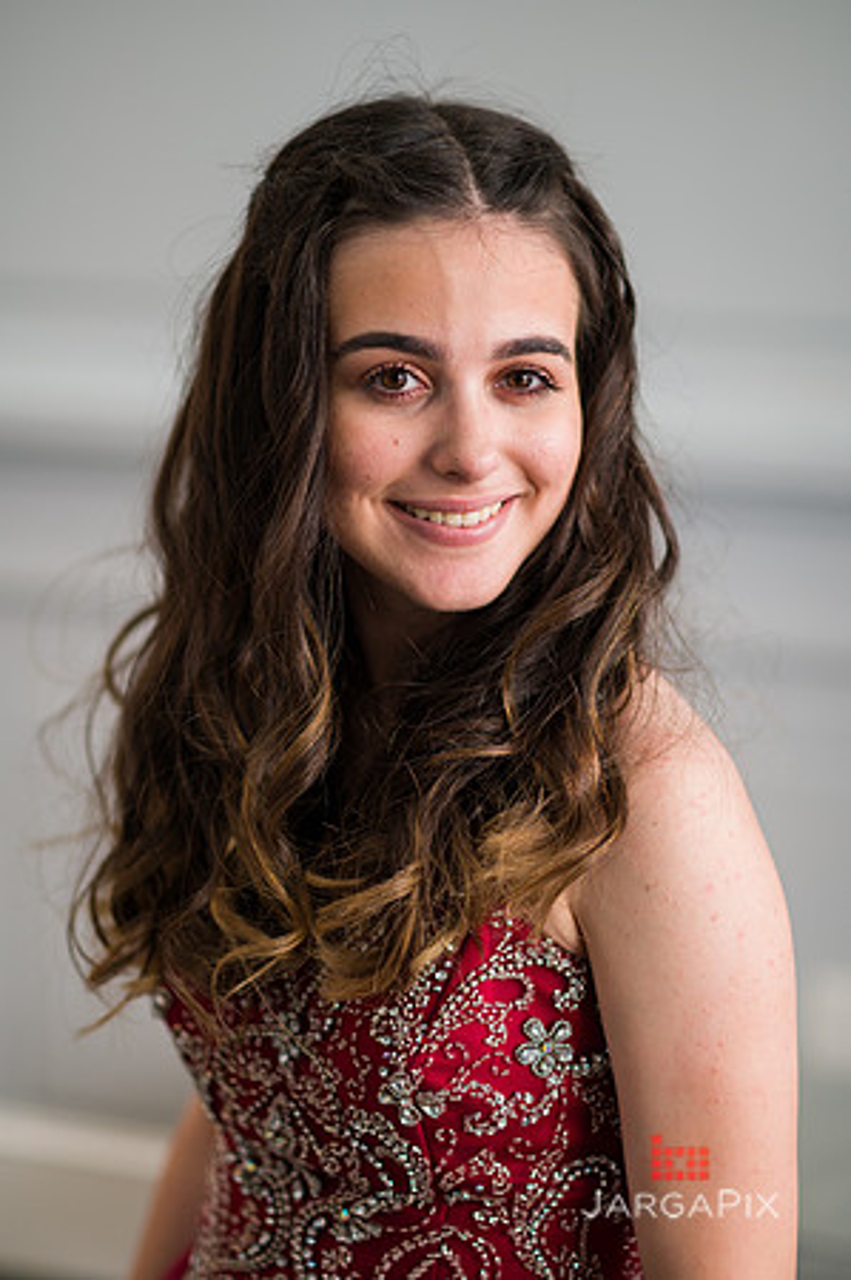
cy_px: 640
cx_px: 426
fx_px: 3021
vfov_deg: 23.9
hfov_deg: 16.0
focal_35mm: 85
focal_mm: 85
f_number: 2
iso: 320
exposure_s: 1/200
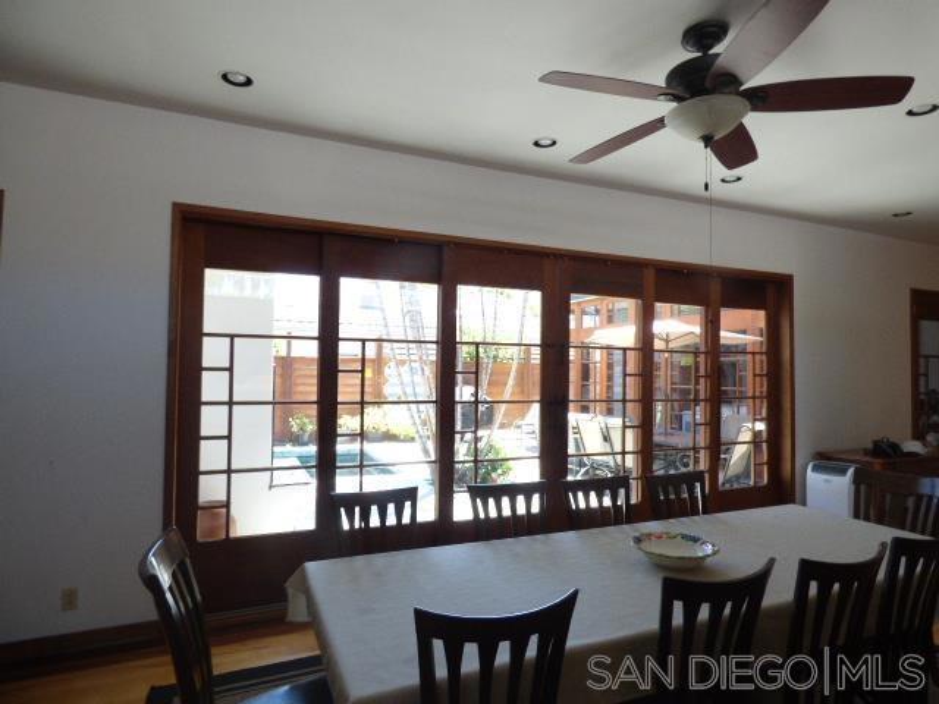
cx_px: 470
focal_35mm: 20
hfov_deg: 81.7
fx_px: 543
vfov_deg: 66.0
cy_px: 352
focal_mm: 3.58
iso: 200
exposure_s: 1/125
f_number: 2.8
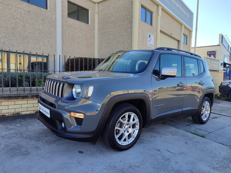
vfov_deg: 54.9
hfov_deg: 69.4
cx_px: 116
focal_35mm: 25
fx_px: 167
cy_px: 86
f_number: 1.89
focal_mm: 5.95
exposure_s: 1/454
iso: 50
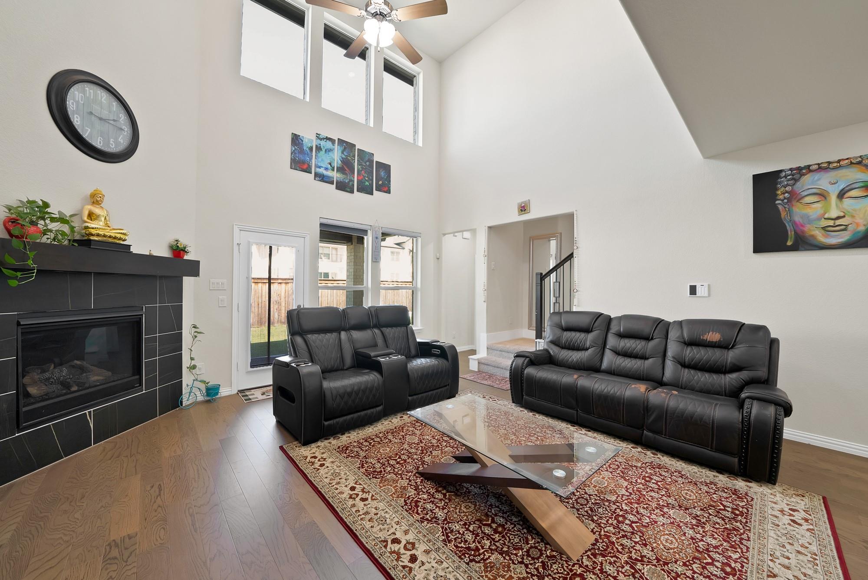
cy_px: 290
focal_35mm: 12
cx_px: 434
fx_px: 289
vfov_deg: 90.1
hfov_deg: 112.6
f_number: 9
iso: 640
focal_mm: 12
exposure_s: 1/3
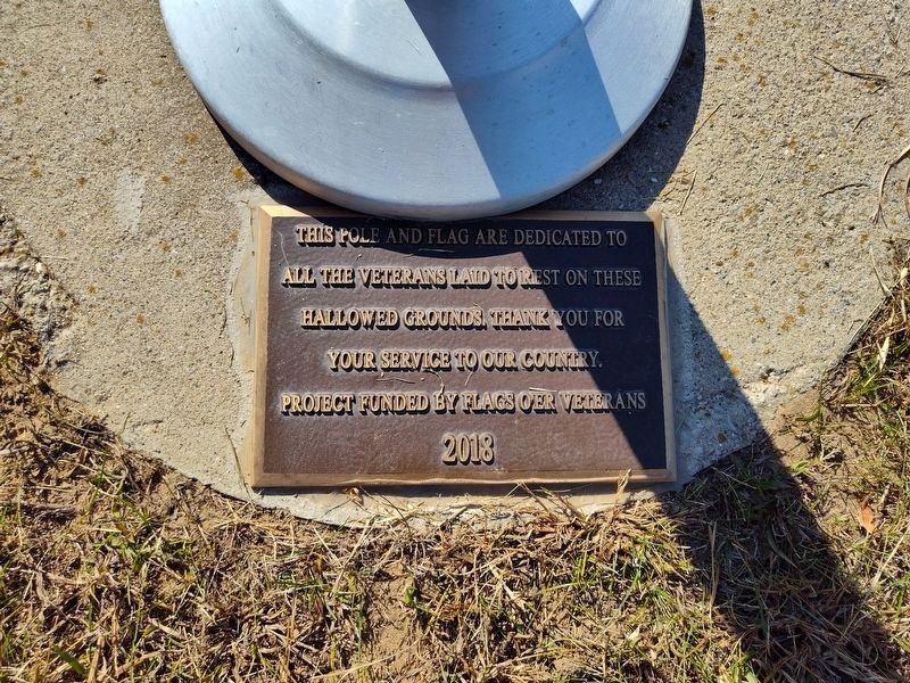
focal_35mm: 23
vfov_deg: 58.9
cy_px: 342
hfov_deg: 73.9
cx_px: 455
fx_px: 605
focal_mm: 5.56
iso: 100
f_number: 1.8
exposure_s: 1/1623
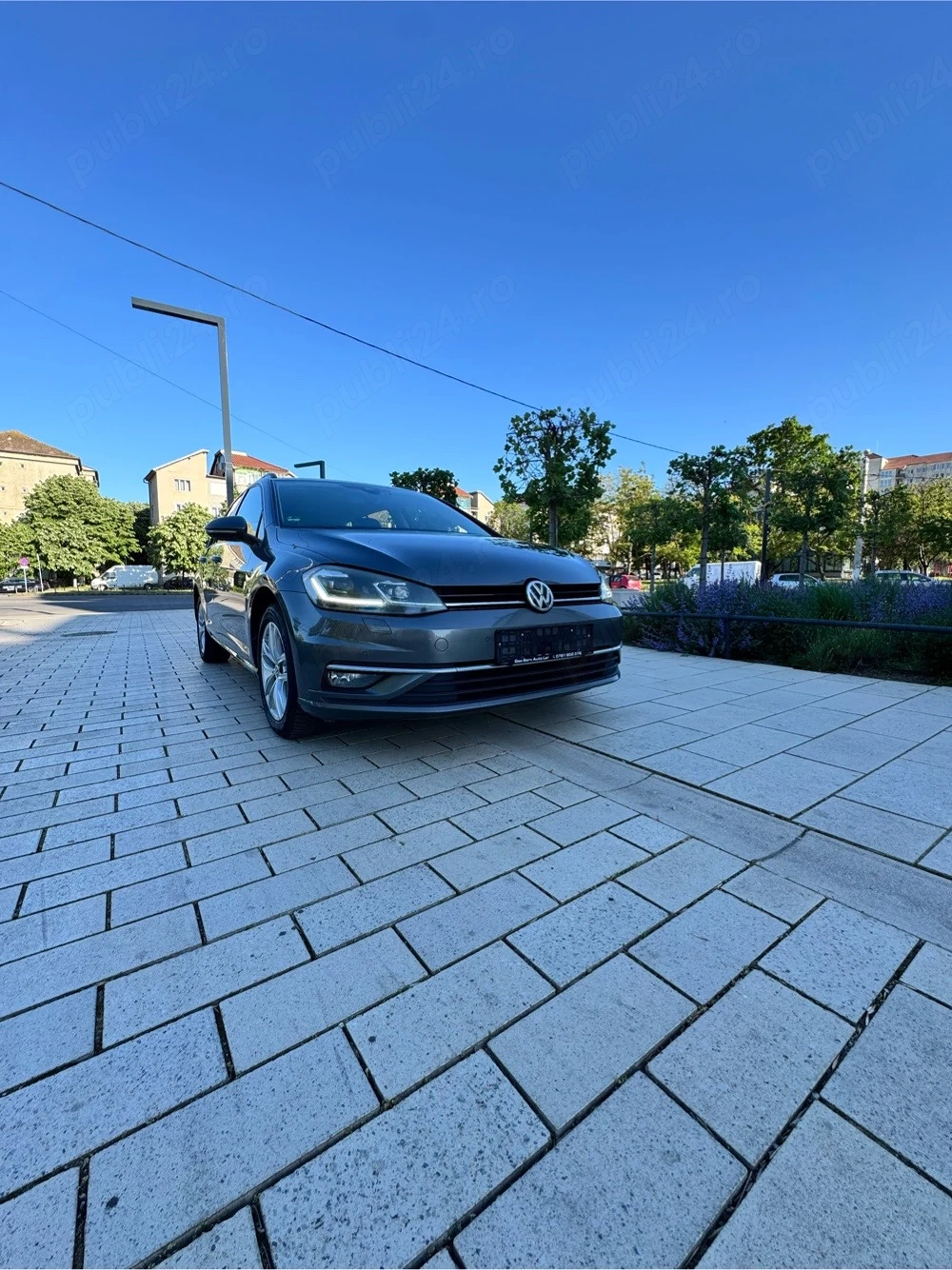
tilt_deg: -6.3
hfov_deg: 85.7
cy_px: 635
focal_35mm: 14
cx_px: 476
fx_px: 514
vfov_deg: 102.1
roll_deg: -0.9
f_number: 2.2
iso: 40
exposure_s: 1/541
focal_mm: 2.22
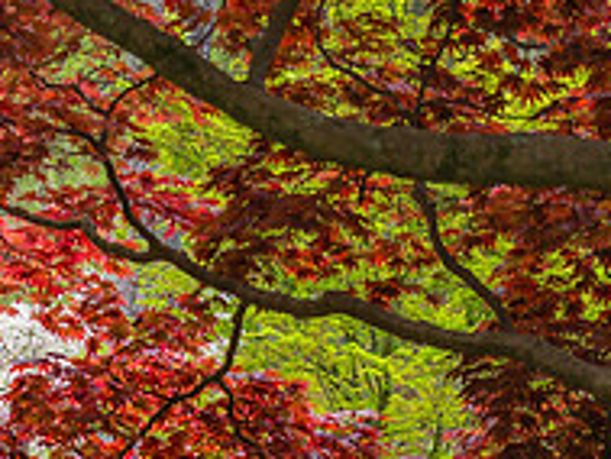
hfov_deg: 8.0
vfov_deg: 6.0
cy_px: 574
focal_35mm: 247
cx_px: 100
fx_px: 4363
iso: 200
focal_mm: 40
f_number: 2.8
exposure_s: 1/400
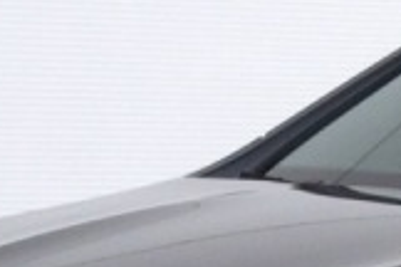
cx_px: 894
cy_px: 378
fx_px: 5446
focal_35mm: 489
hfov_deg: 4.1
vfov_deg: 2.8
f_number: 10
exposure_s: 1/200
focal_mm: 44
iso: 400
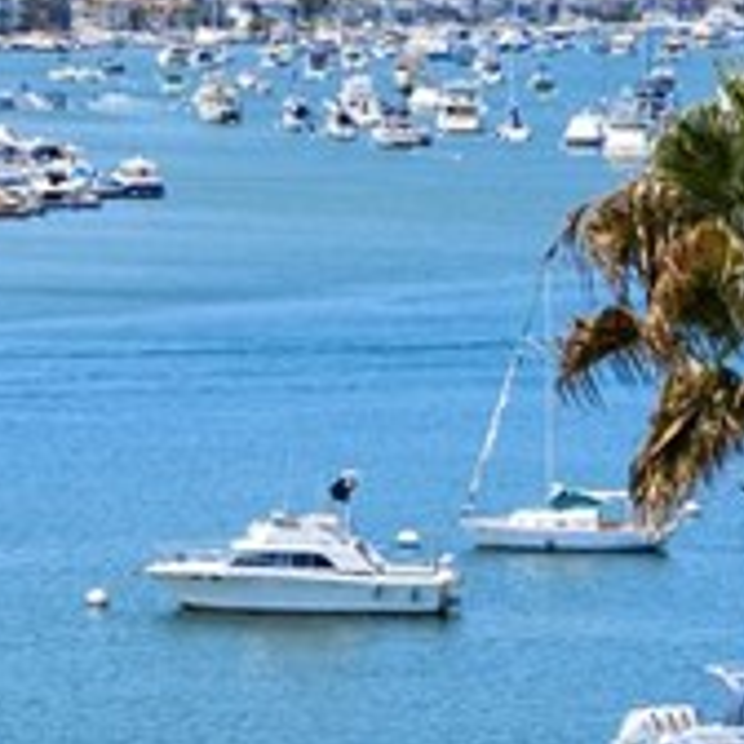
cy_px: -64
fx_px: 6541
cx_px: 992
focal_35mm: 269
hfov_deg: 6.5
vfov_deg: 6.5
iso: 40
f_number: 9
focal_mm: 52
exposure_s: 1/80
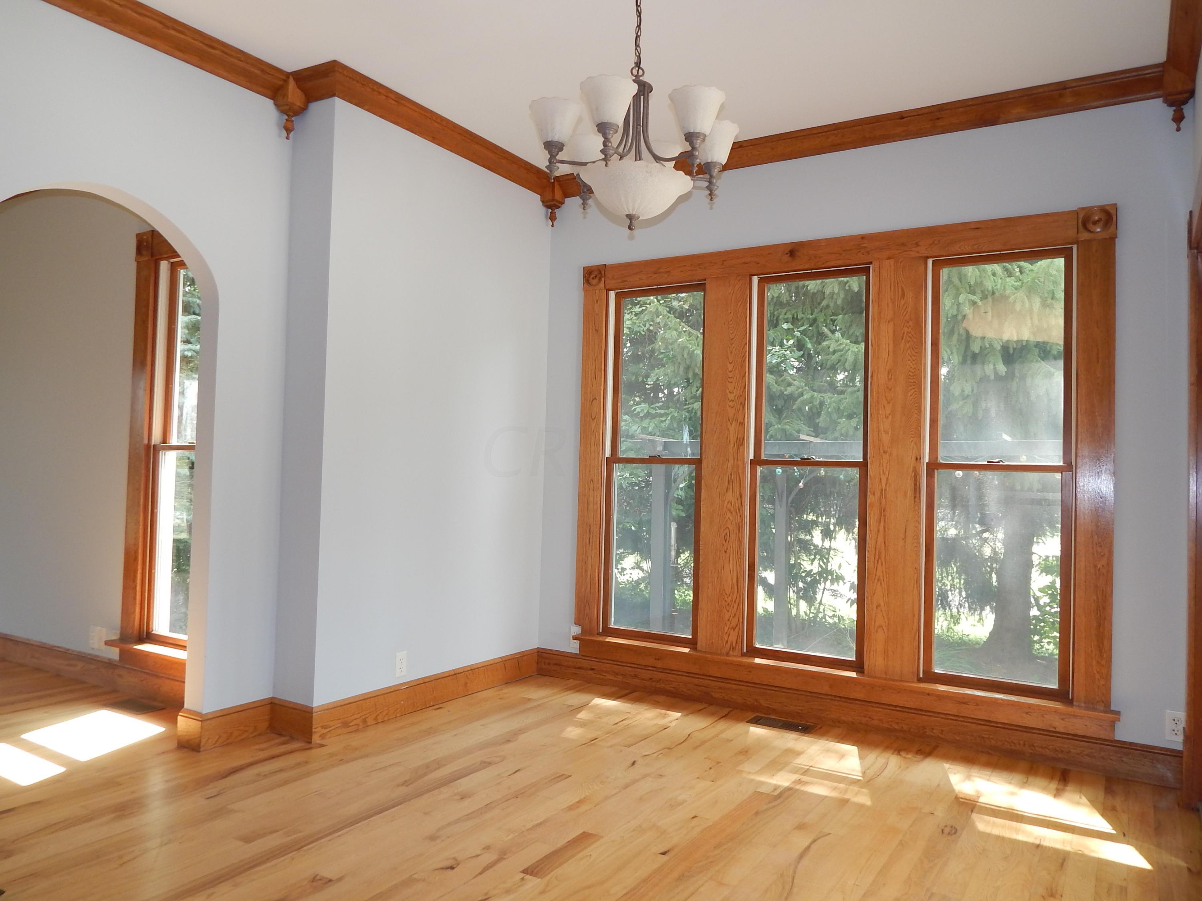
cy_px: 450
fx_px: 868
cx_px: 601
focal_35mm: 25
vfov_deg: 54.9
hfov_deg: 69.4
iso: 125
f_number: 3.1
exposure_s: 1/40
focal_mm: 4.5
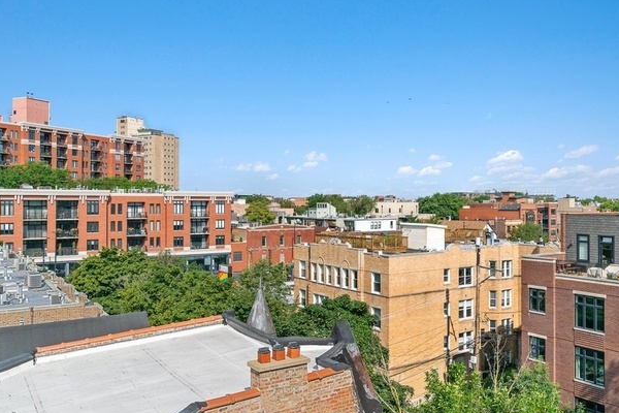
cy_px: 200
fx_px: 550
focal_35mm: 32
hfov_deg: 58.7
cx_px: 326
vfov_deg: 41.1
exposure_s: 1/2000
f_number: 7.1
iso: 320
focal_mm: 30
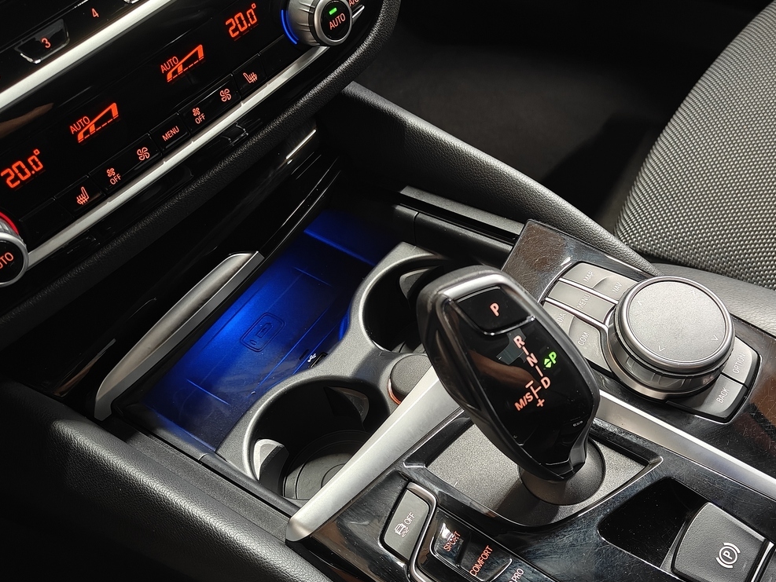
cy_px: 386
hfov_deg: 52.0
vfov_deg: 40.2
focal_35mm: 35
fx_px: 785
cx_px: 491
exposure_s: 1/33
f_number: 1.8
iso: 1600
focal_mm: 5.59
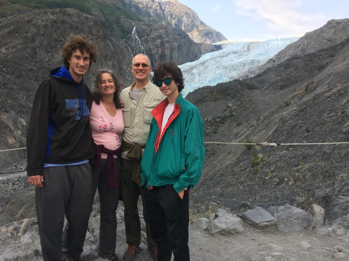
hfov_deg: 61.7
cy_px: 130
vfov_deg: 48.2
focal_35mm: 29
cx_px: 174
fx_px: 292
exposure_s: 1/379
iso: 25
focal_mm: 4.15
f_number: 2.2
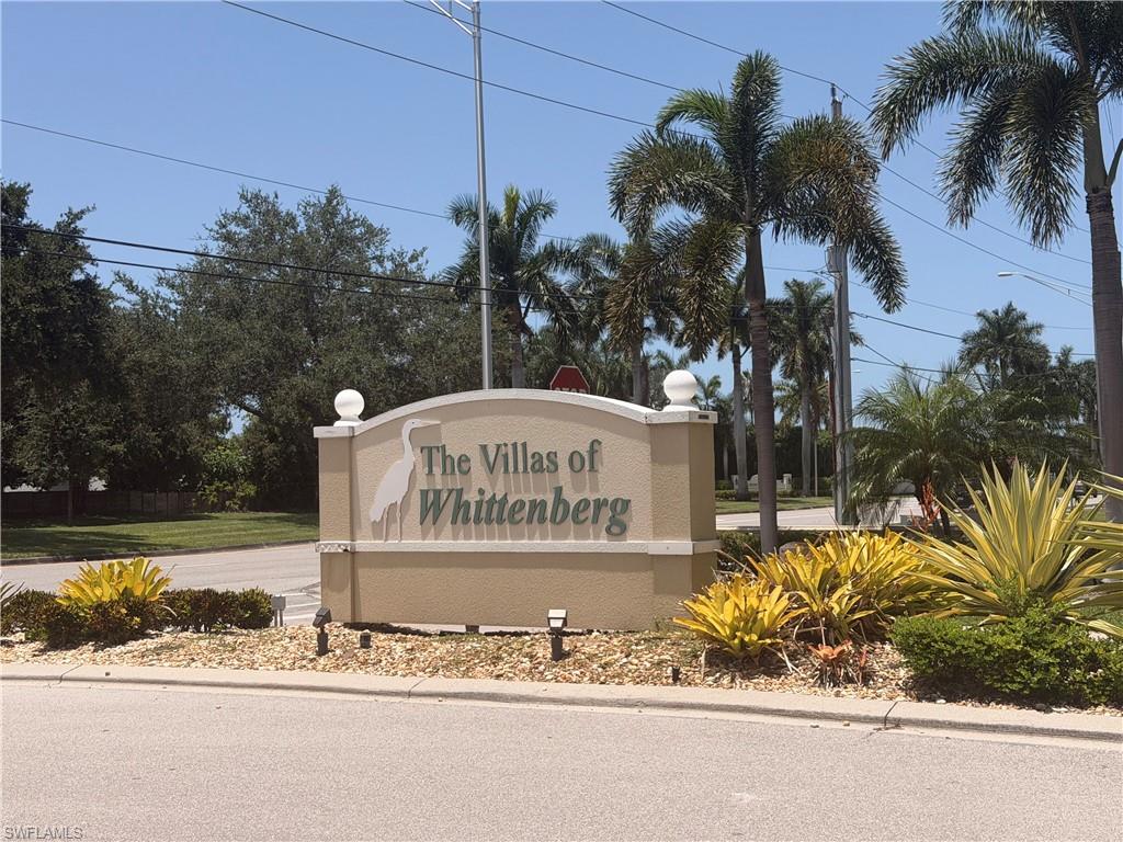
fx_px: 1557
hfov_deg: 39.7
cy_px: 421
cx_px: 562
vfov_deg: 30.3
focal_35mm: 48
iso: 64
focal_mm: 6.76
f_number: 1.78
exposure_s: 1/5587
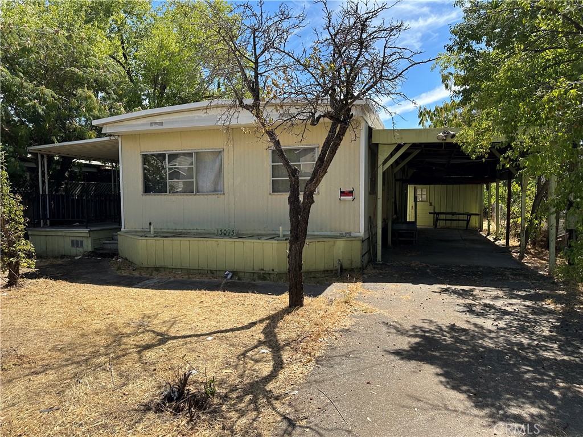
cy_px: 218
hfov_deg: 71.6
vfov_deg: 56.8
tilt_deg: -3.7
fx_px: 404
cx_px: 292
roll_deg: +1.0
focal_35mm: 24
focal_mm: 6.86
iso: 80
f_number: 1.78
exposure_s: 1/3058
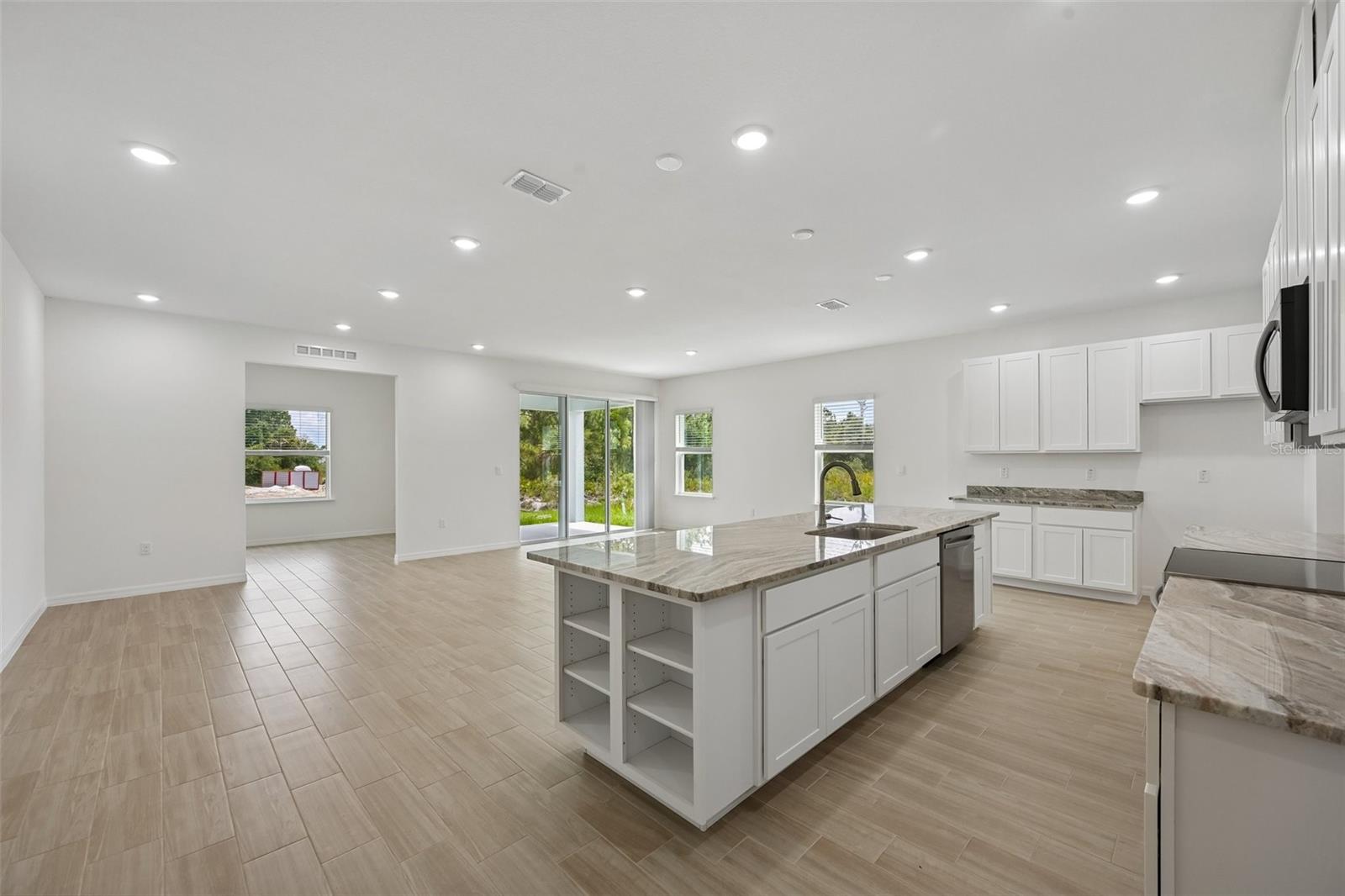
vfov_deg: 81.2
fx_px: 523
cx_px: 672
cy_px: 448
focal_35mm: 14
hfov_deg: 104.3
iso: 400
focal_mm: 14
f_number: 8
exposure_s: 1/125
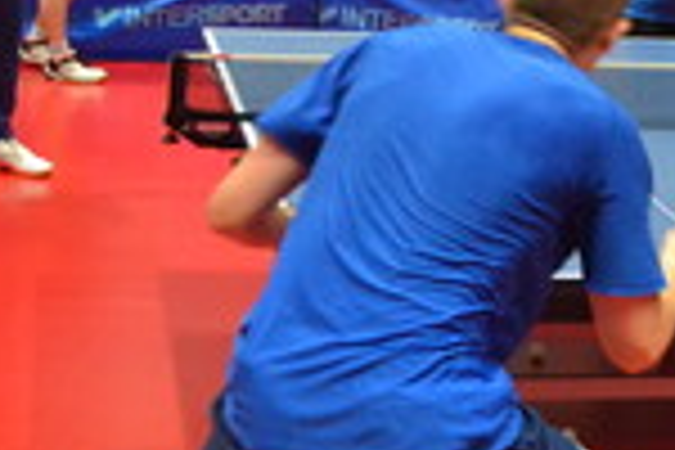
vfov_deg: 12.2
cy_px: 4
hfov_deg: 18.0
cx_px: 670
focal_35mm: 111
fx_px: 2081
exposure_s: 1/125
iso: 3200
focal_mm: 26
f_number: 4.2
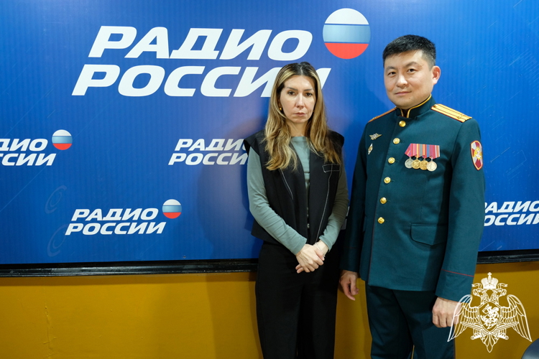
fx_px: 464
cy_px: 180
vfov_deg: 42.3
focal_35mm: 31
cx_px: 270
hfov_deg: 60.3
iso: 1000
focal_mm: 20.5
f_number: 3.2
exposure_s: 1/25
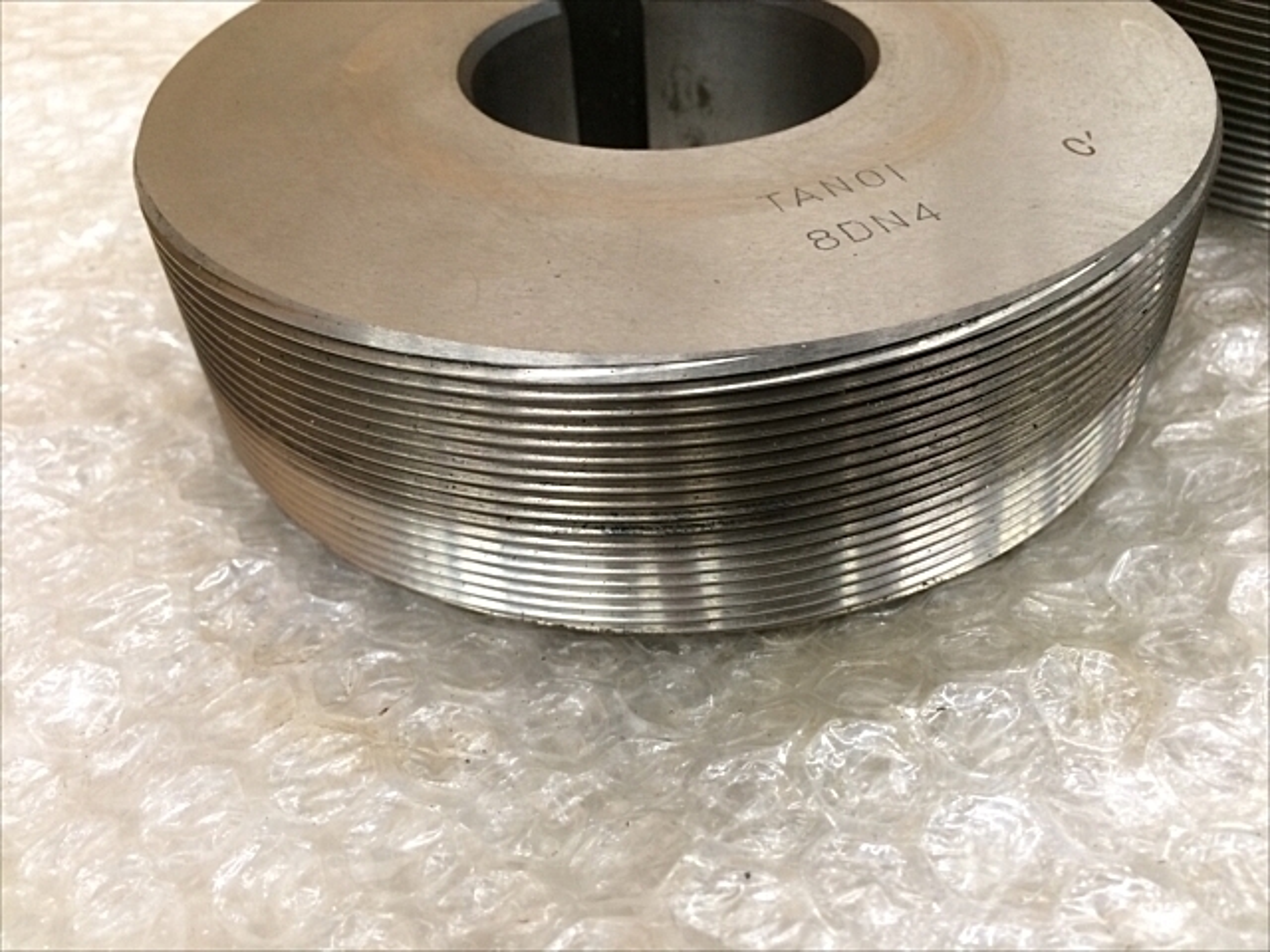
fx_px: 1064
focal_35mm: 29
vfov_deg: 48.2
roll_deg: +4.1
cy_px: 476
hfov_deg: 61.7
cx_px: 635
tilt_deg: -43.0
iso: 100
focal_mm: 4.15
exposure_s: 1/30
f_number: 2.2
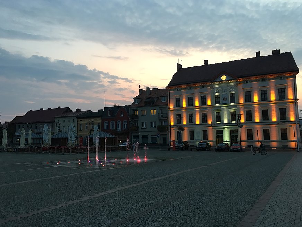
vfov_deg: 46.8
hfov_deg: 60.0
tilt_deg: +5.4
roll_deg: +1.5
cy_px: 112
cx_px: 150
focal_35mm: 30
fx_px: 262
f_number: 2.2
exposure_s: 1/33
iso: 125
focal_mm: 4.15
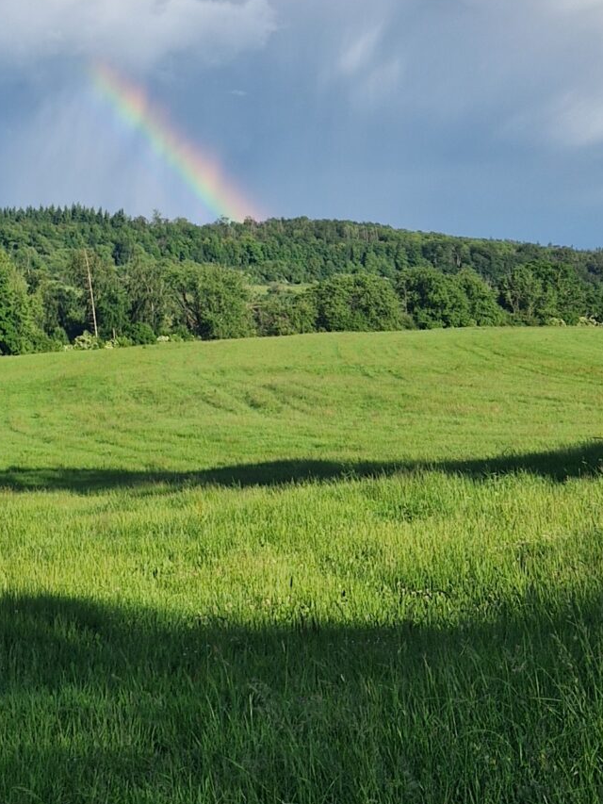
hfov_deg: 20.5
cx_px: -24
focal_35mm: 69
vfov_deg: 26.5
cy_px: -12
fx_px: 1602
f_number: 1.8
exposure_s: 1/2012
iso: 50
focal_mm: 5.4
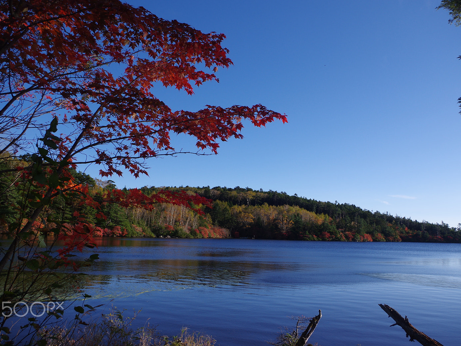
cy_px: 176
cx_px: 248
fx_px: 400
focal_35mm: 30
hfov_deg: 59.9
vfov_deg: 46.8
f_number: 5.6
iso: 100
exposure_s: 1/400
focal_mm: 18
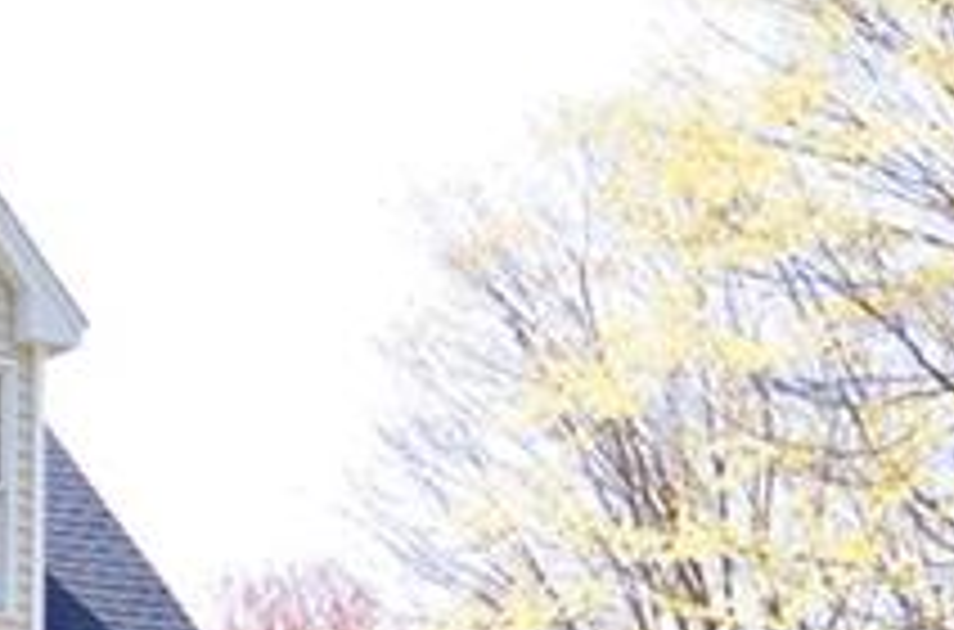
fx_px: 3831
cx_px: -270
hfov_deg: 13.7
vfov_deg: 9.0
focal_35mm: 145
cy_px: 1078
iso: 250
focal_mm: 20
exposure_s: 1/200
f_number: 6.3
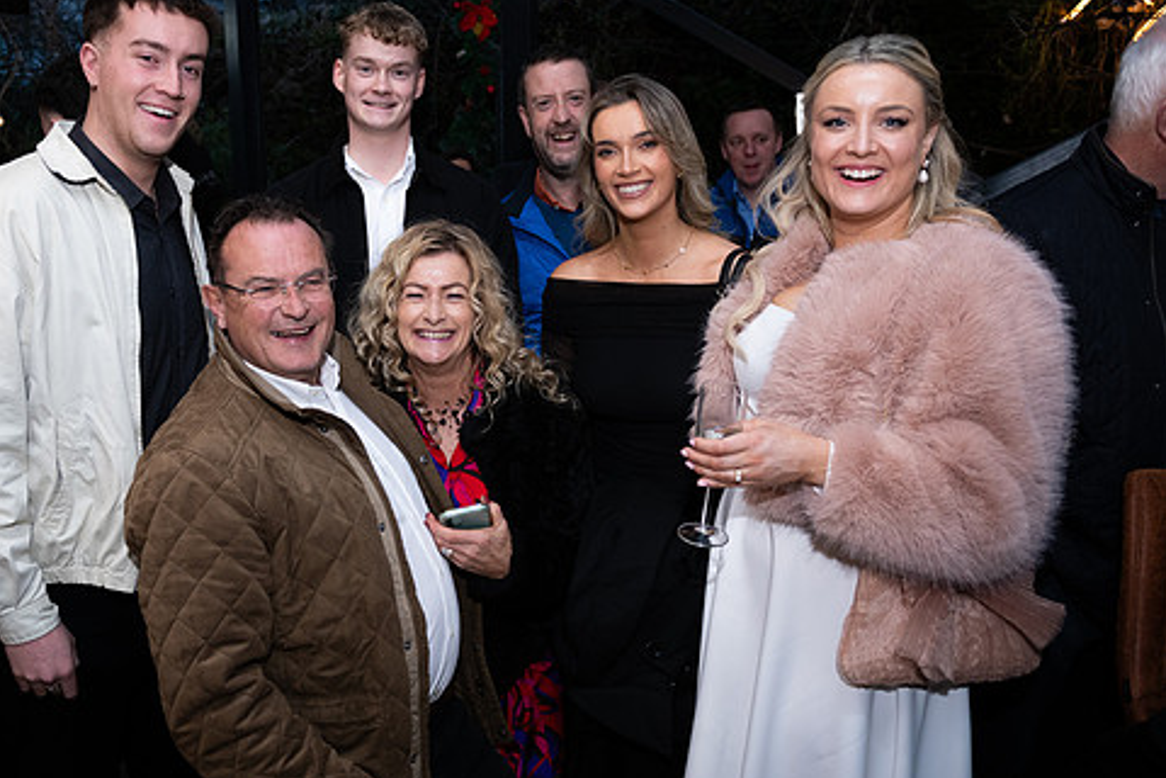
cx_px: 466
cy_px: 368
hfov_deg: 63.1
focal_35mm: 29
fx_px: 939
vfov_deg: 44.9
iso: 800
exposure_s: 1/160
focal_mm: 24
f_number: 3.5
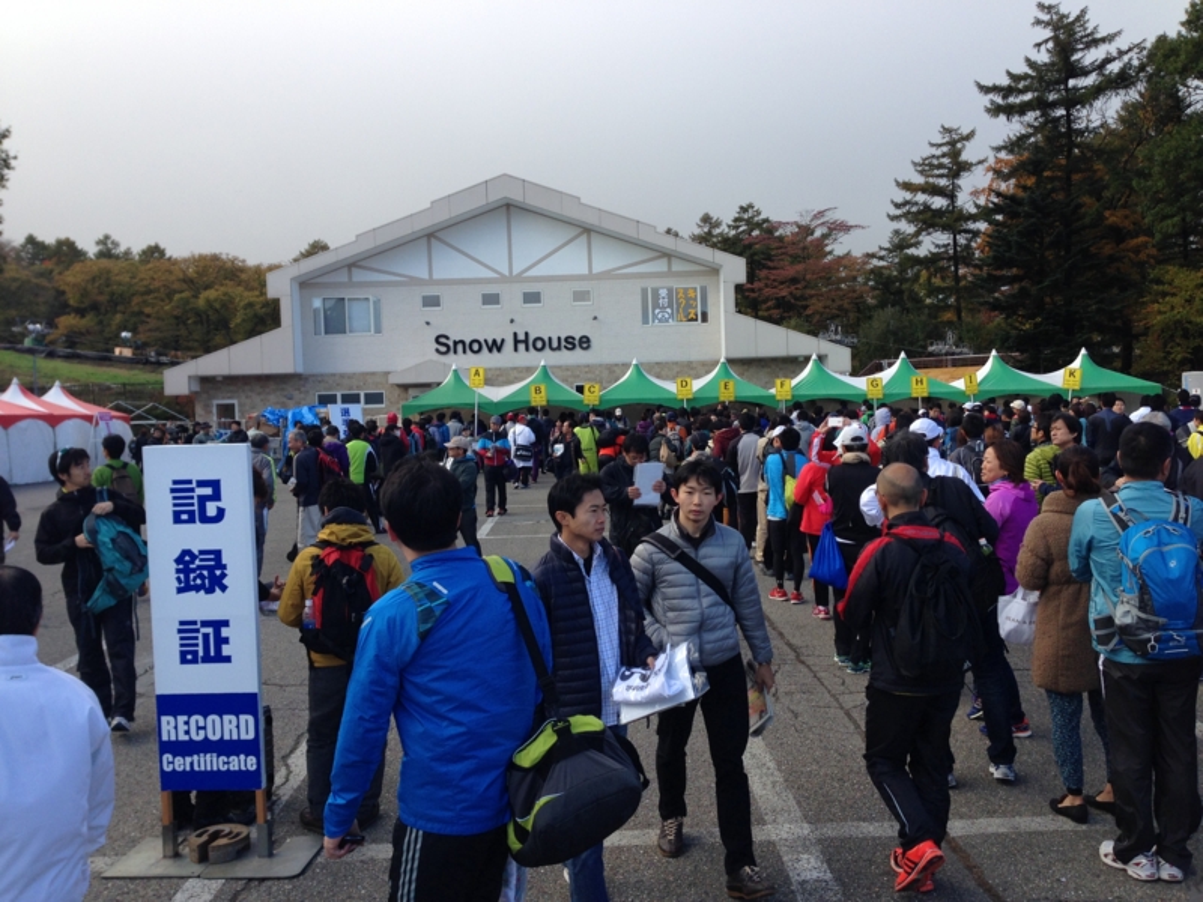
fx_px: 1147
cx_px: 602
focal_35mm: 33
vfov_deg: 42.9
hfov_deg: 55.4
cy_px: 451
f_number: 2.4
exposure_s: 1/488
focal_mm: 4.12
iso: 50
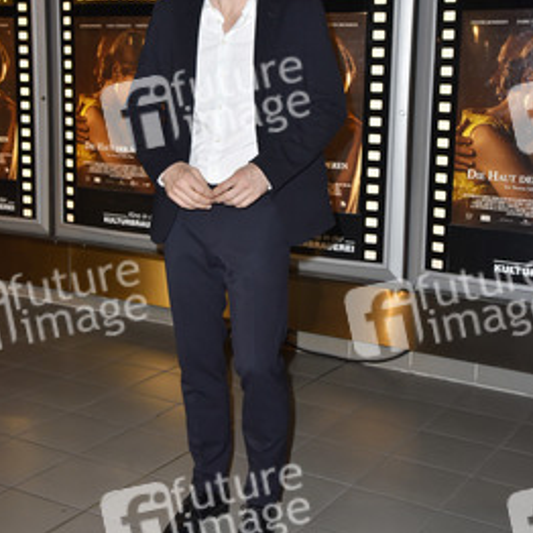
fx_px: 993
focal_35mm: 57
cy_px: 208
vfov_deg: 30.0
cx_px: 264
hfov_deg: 30.0
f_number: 6.3
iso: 1250
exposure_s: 1/160
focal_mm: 44
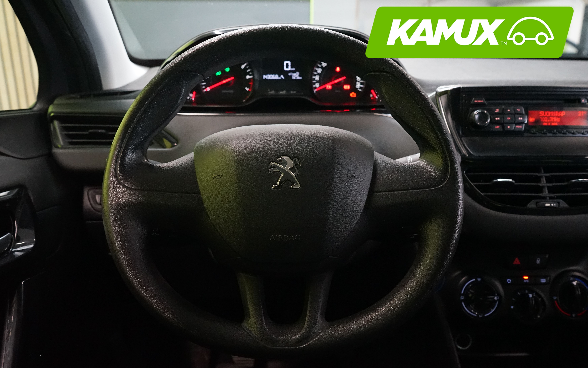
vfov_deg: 43.1
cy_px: 187
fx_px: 465
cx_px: 290
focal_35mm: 29
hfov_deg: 64.6
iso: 5000
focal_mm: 28
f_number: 7.1
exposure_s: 1/30
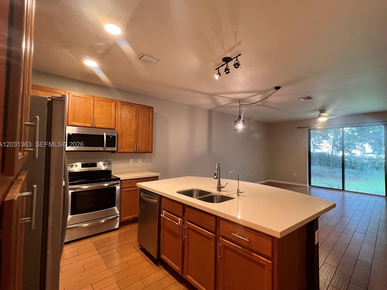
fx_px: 168
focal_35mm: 15
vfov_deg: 81.7
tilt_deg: +1.0
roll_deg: -0.9
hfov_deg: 97.6
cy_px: 145
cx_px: 220
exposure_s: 1/60
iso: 320
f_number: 1.8
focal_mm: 1.57
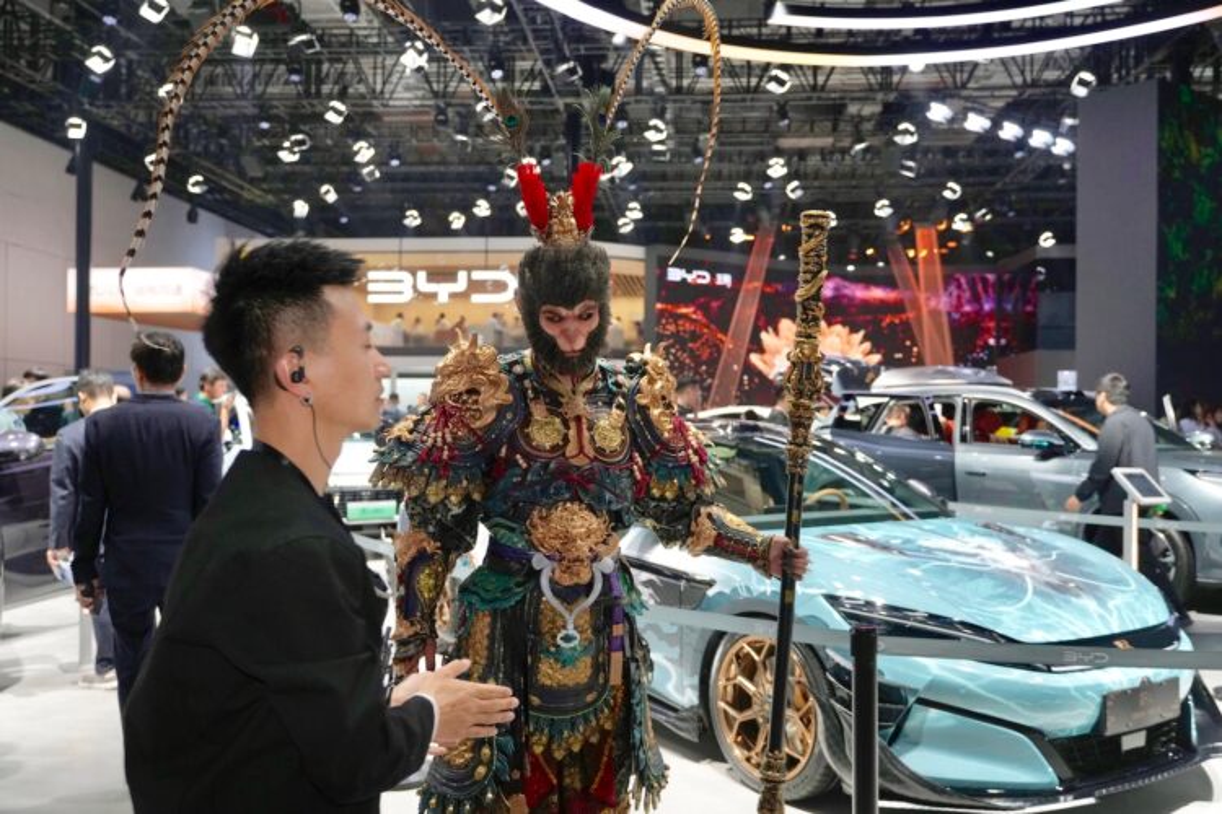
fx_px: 1086
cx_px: 611
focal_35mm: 32
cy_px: 407
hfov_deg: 58.7
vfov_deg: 41.1
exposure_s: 1/320
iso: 1000
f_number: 4
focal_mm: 32
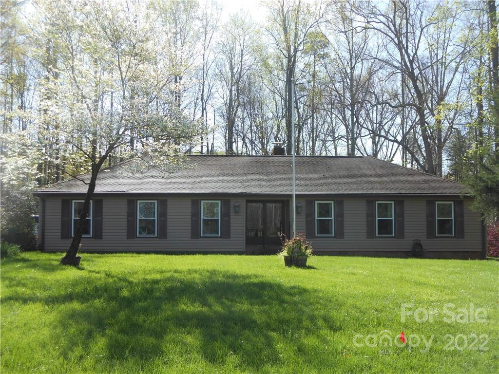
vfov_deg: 33.6
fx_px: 620
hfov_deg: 43.9
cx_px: 250
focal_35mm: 43
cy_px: 187
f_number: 3.8
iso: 80
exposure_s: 1/320
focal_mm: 7.7
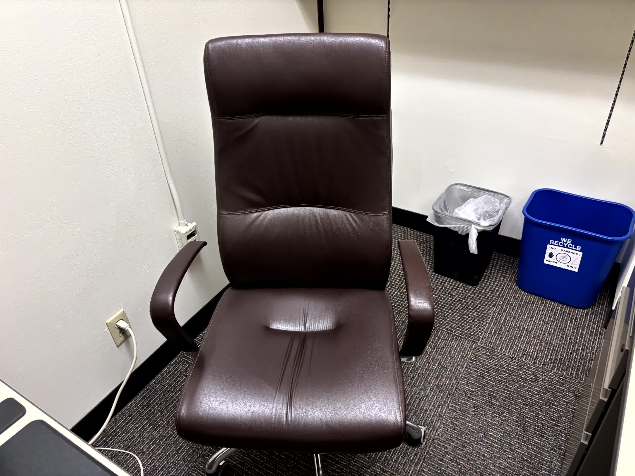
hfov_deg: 67.3
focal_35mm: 26
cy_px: 238
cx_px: 318
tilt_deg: -37.3
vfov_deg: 53.1
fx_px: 477
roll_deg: +3.4
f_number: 1.6
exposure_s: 1/60
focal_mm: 5.96
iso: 250
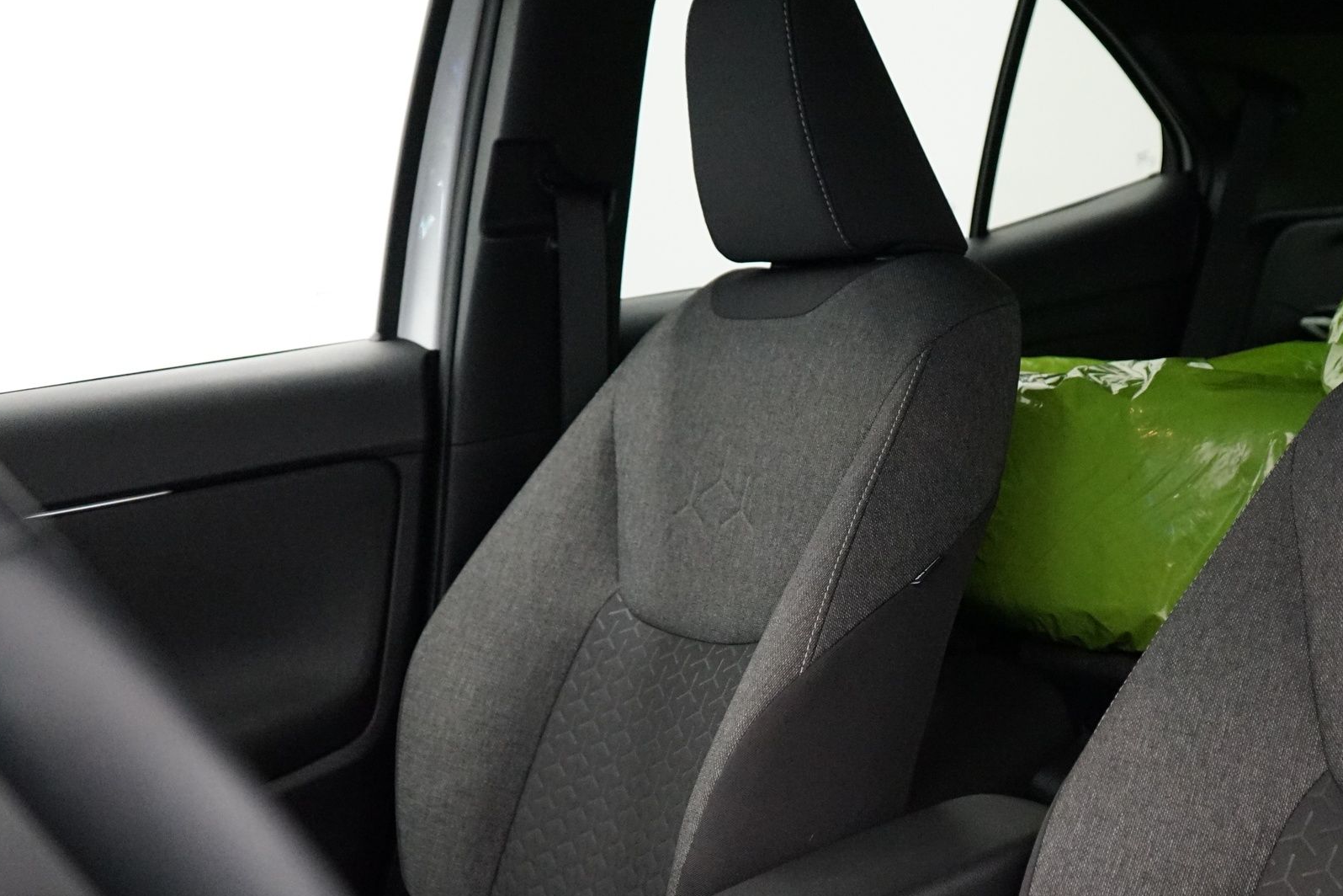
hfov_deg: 40.7
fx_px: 1753
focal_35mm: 47
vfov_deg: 28.5
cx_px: 1013
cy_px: 578
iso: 6400
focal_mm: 30
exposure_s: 1/160
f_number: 3.5
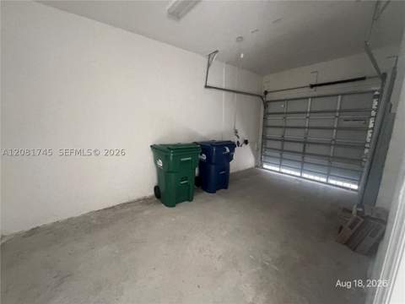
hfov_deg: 102.1
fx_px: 164
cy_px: 152
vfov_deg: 85.7
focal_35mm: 14
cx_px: 202
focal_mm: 2.22
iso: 1000
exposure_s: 1/60
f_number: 2.2
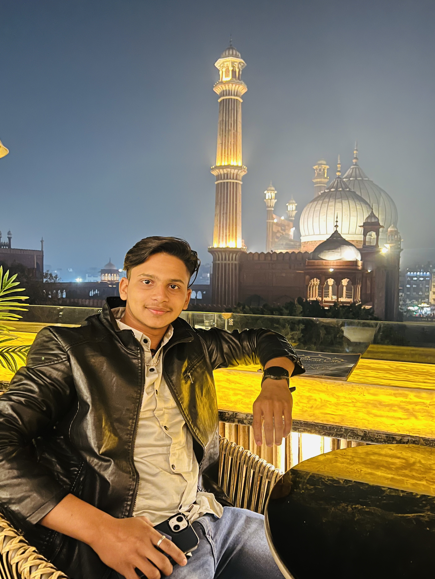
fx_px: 469
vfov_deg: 63.4
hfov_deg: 49.7
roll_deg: -0.4
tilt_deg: -3.5
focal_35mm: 28
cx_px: 214
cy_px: 302
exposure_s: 1/14
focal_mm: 5.7
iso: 1000
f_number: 1.5
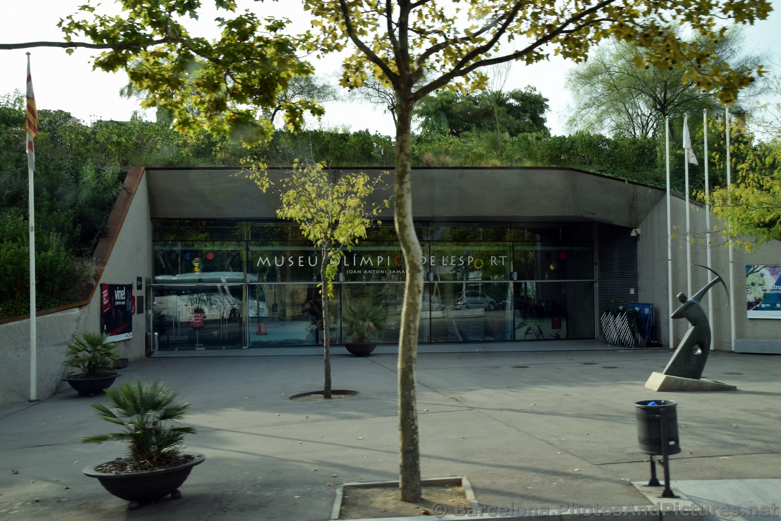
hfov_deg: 57.2
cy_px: 260
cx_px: 390
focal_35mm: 33
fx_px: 716
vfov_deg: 40.0
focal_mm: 22
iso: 400
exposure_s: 1/200
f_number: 7.1
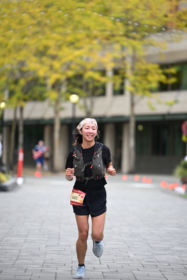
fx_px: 1402
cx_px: 94
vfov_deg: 11.4
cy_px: 140
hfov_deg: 7.6
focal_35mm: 180
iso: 640
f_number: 2.8
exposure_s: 1/2000
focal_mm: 180
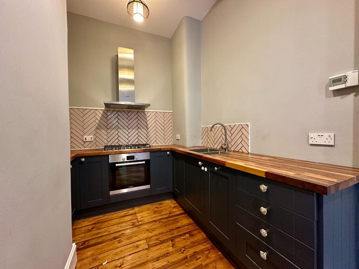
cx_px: 180
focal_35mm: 14
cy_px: 134
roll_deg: +0.6
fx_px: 145
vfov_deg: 85.7
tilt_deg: -1.1
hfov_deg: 102.1
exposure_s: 1/50
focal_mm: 2.22
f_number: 2.2
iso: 400
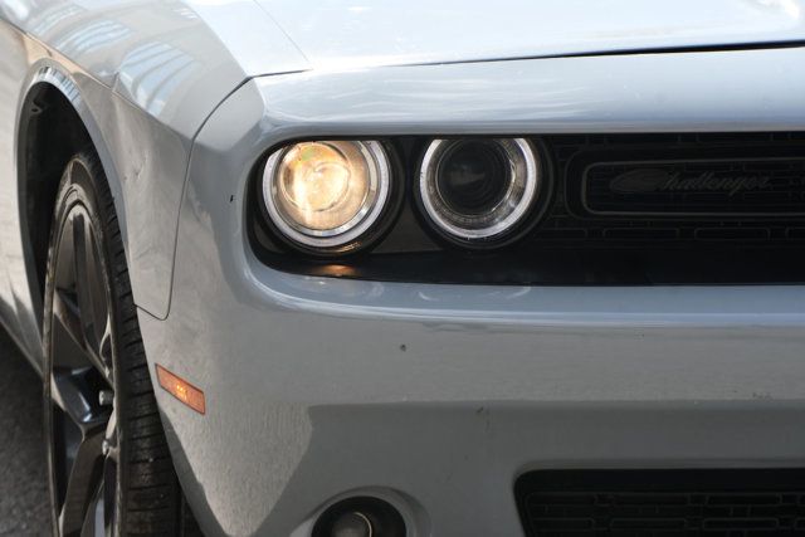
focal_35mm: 142
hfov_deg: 14.4
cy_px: 268
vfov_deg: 9.7
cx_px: 402
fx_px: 3176
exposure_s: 1/250
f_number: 8
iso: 200
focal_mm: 95
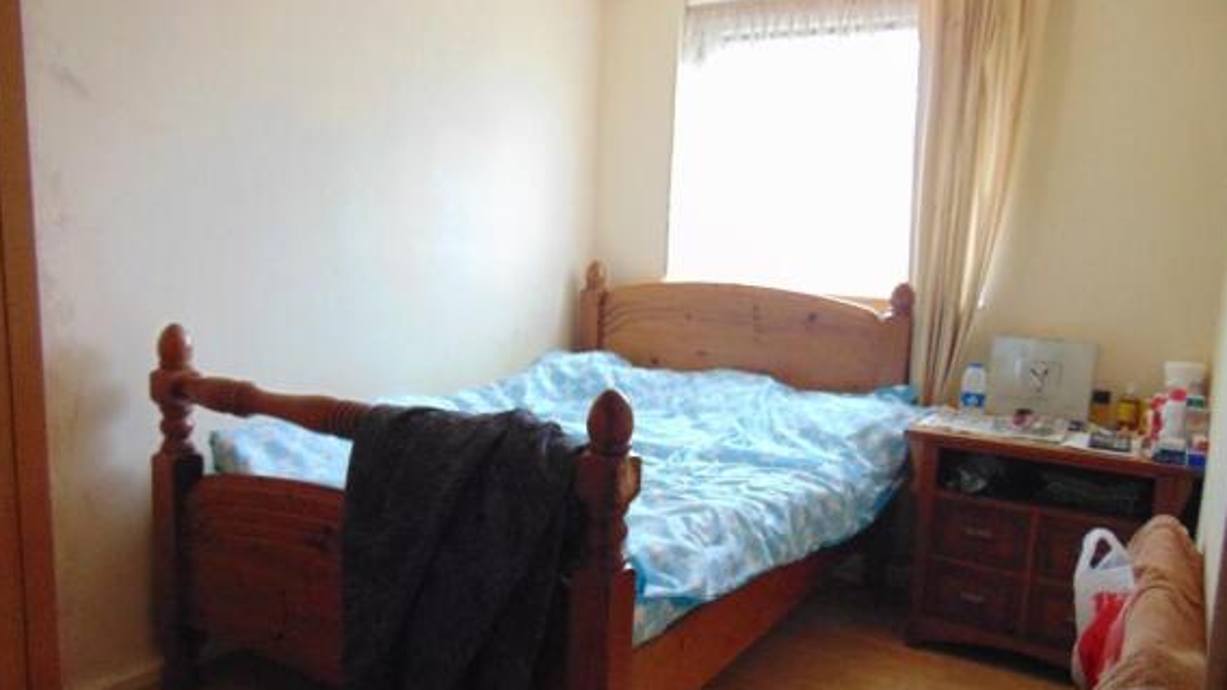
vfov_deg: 41.4
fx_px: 911
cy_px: 384
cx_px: 605
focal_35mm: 28
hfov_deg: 67.9
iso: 400
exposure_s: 1/15
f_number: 3
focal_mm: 4.5
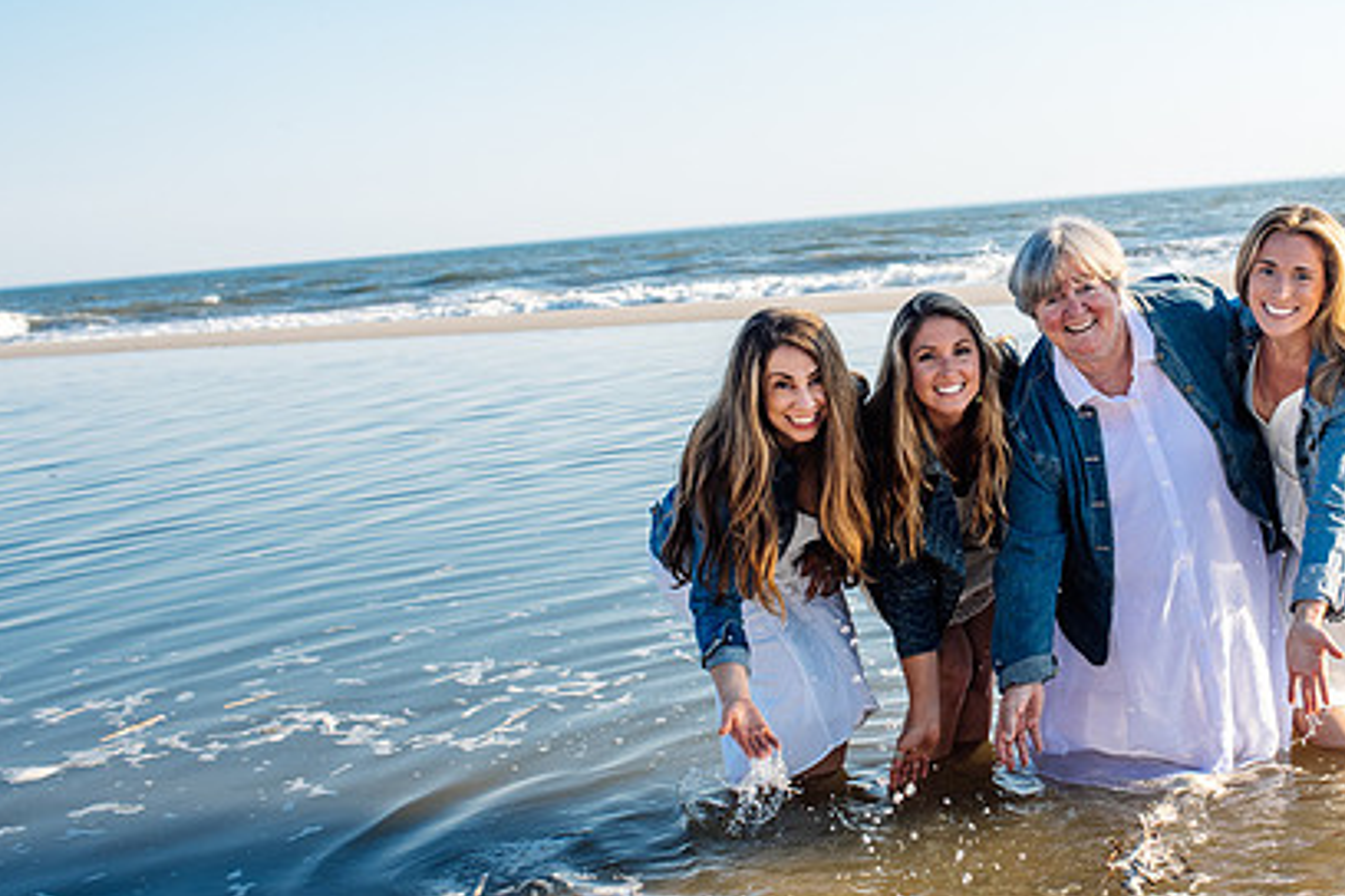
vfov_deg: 24.2
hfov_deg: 35.3
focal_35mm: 56
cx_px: 883
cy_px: 428
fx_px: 2092
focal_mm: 35
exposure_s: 1/500
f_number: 4.5
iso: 160
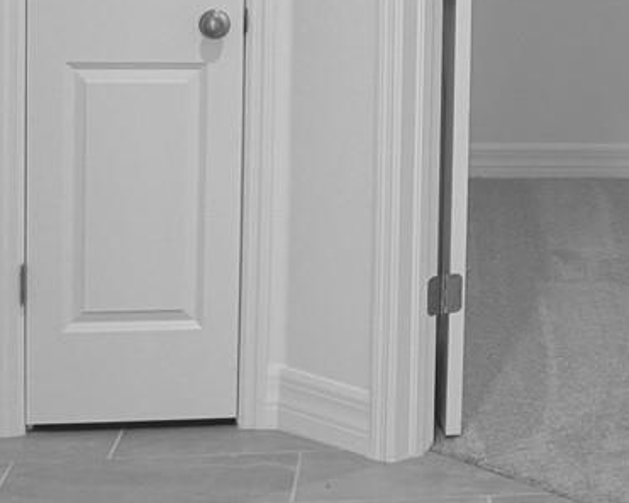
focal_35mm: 101
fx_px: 1881
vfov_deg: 14.9
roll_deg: -1.1
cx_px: 758
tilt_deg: -5.3
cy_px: -49
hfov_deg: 18.0
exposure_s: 1/155
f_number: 1.78
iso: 200
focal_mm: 6.76
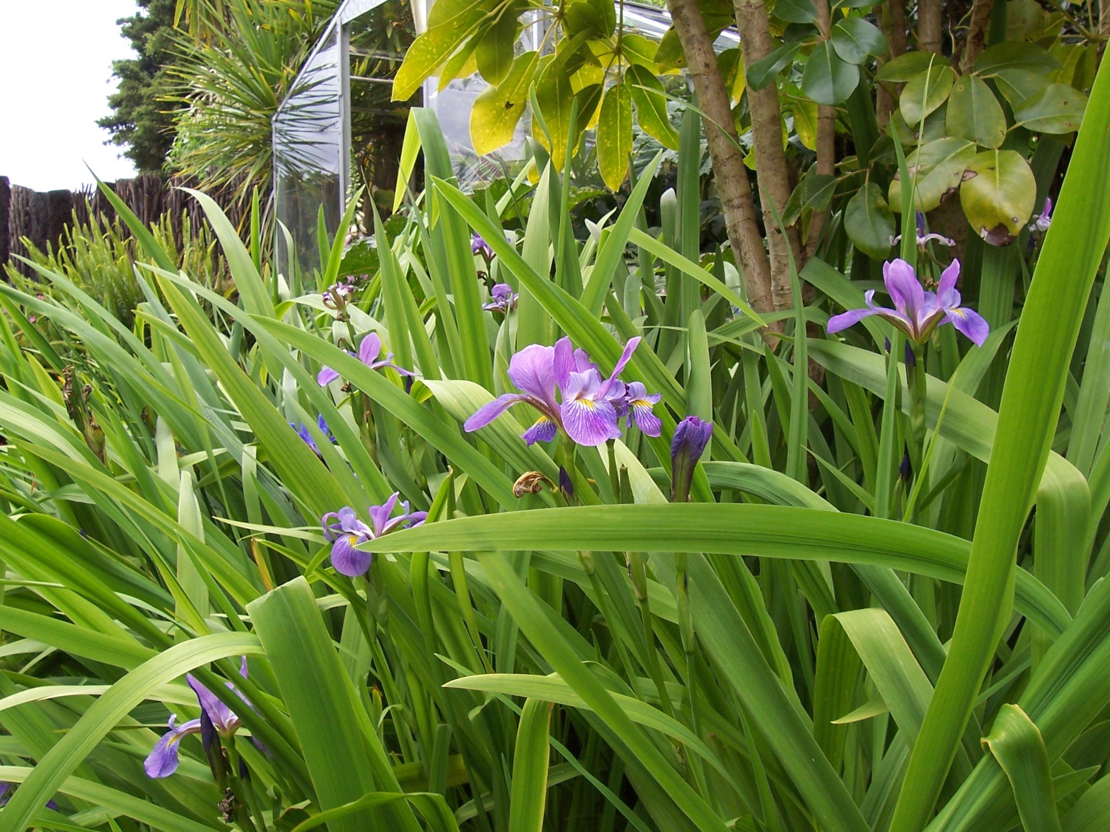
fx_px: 1090
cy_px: 416
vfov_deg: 41.8
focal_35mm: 34
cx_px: 555
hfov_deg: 54.0
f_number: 5.6
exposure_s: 1/125
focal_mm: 5.6
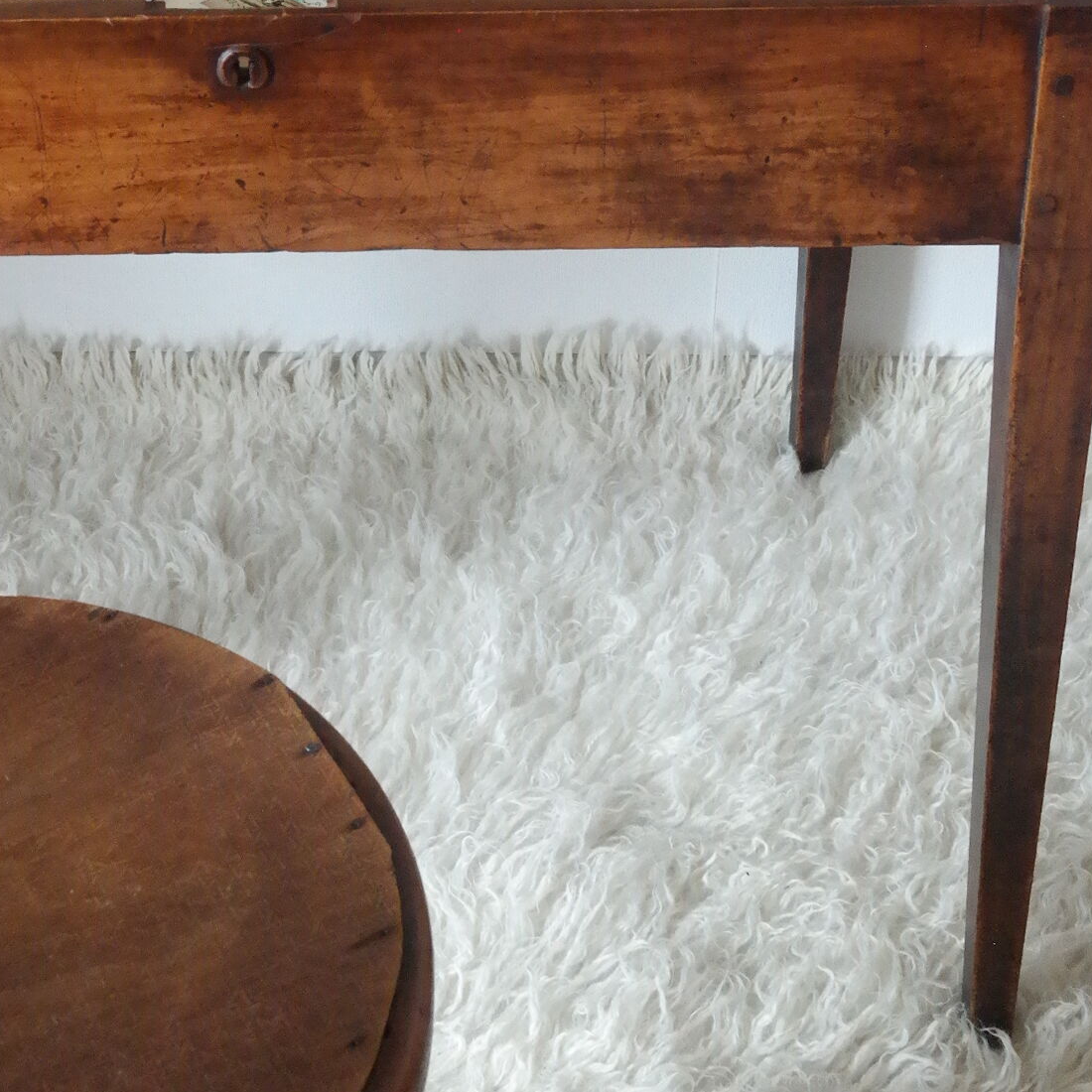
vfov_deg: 23.8
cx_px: 246
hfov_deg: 24.7
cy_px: -29
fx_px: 2463
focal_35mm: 69
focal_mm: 20
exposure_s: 1/30
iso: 3200
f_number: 5.6
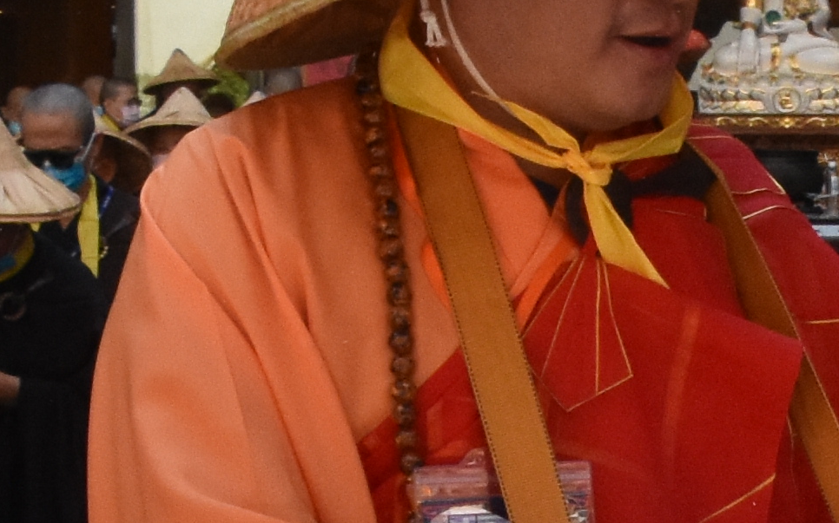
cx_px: 947
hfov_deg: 12.0
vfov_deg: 7.5
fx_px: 3909
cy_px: 831
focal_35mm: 171
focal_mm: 18
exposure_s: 1/500
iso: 1600
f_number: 11
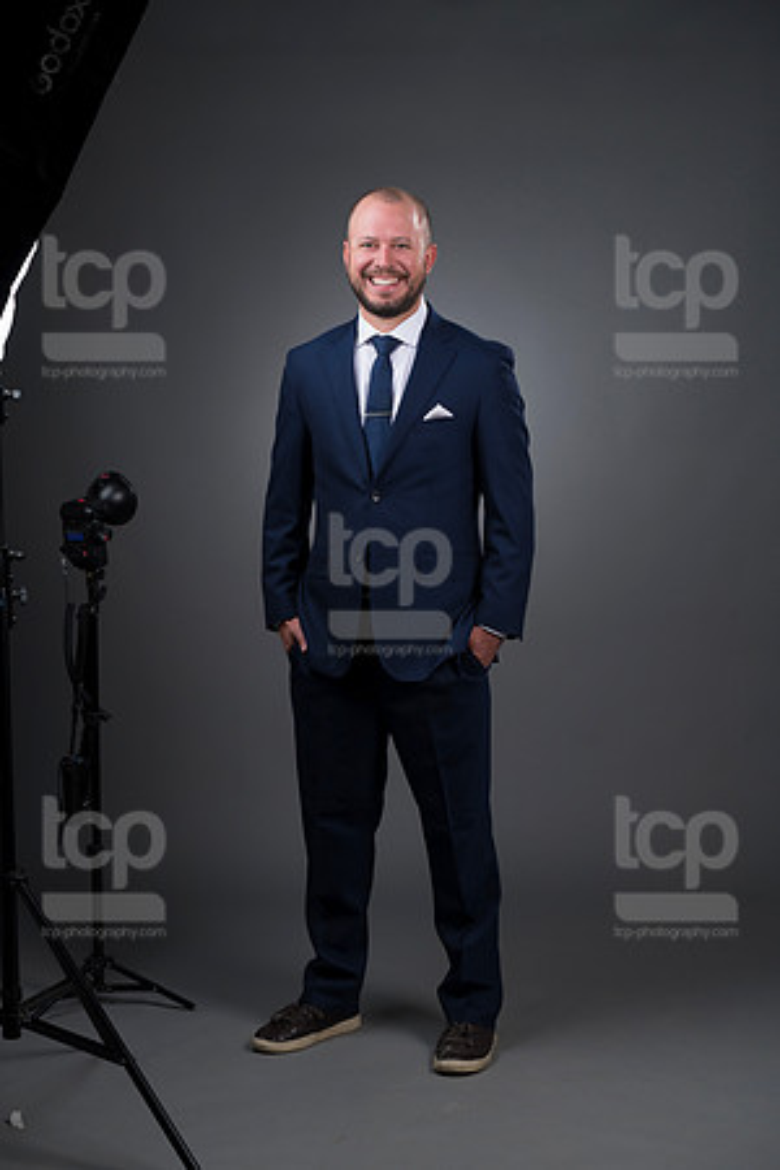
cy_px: 585
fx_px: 2600
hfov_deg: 17.1
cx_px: 390
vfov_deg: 25.4
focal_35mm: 80
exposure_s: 1/250
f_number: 5.6
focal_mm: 80
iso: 160
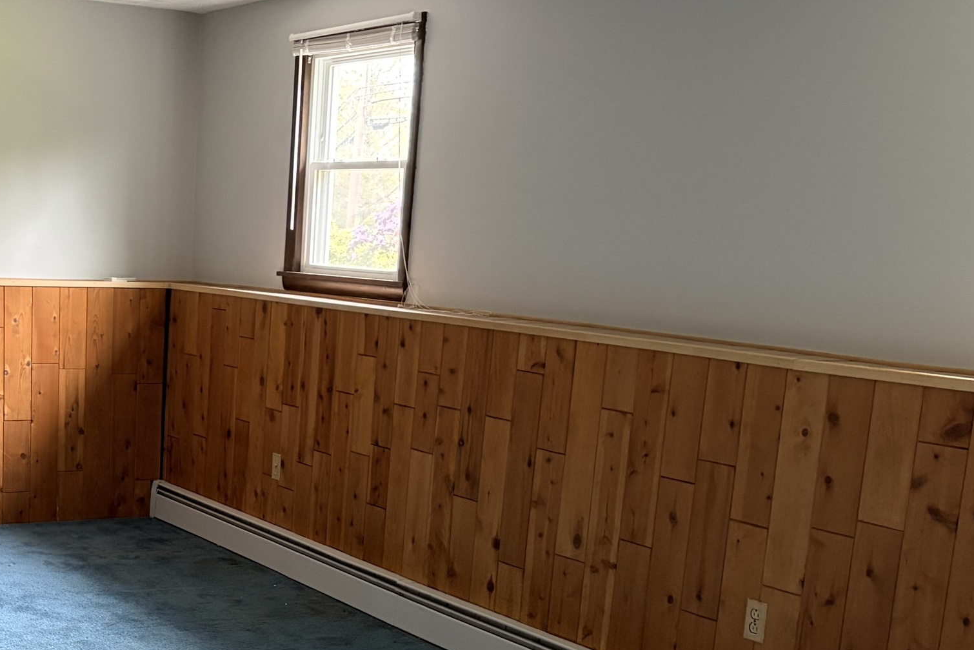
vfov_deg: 24.2
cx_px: 197
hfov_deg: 35.1
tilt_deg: -12.5
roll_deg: -4.5
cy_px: 519
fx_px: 1488
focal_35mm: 55
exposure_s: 1/60
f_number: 1.6
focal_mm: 5.96
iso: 320
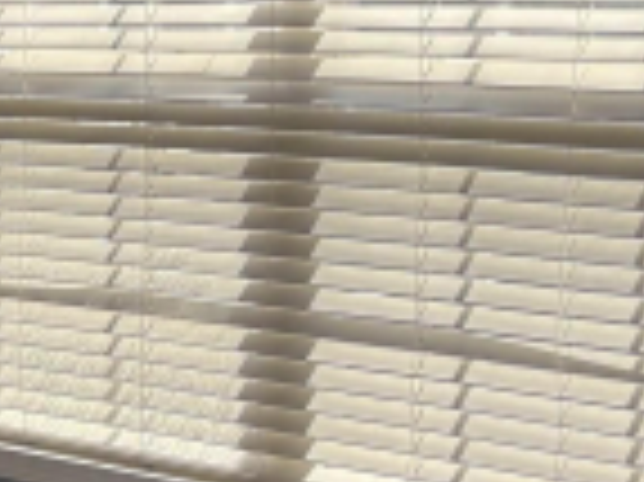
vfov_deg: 12.2
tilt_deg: -6.6
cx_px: -471
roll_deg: +1.3
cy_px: 234
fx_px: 2249
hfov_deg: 14.5
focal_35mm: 121
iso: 50
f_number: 1.6
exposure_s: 1/596
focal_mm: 5.96
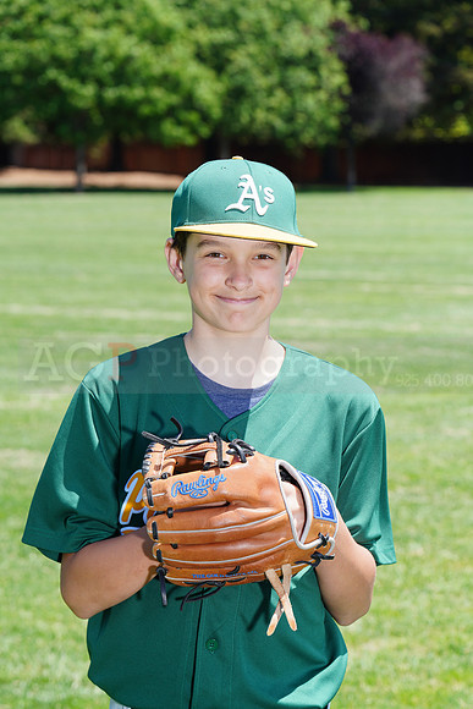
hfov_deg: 9.6
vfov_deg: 14.3
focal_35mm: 143
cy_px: 354
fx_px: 2816
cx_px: 236
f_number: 10
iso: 200
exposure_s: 1/200
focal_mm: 143
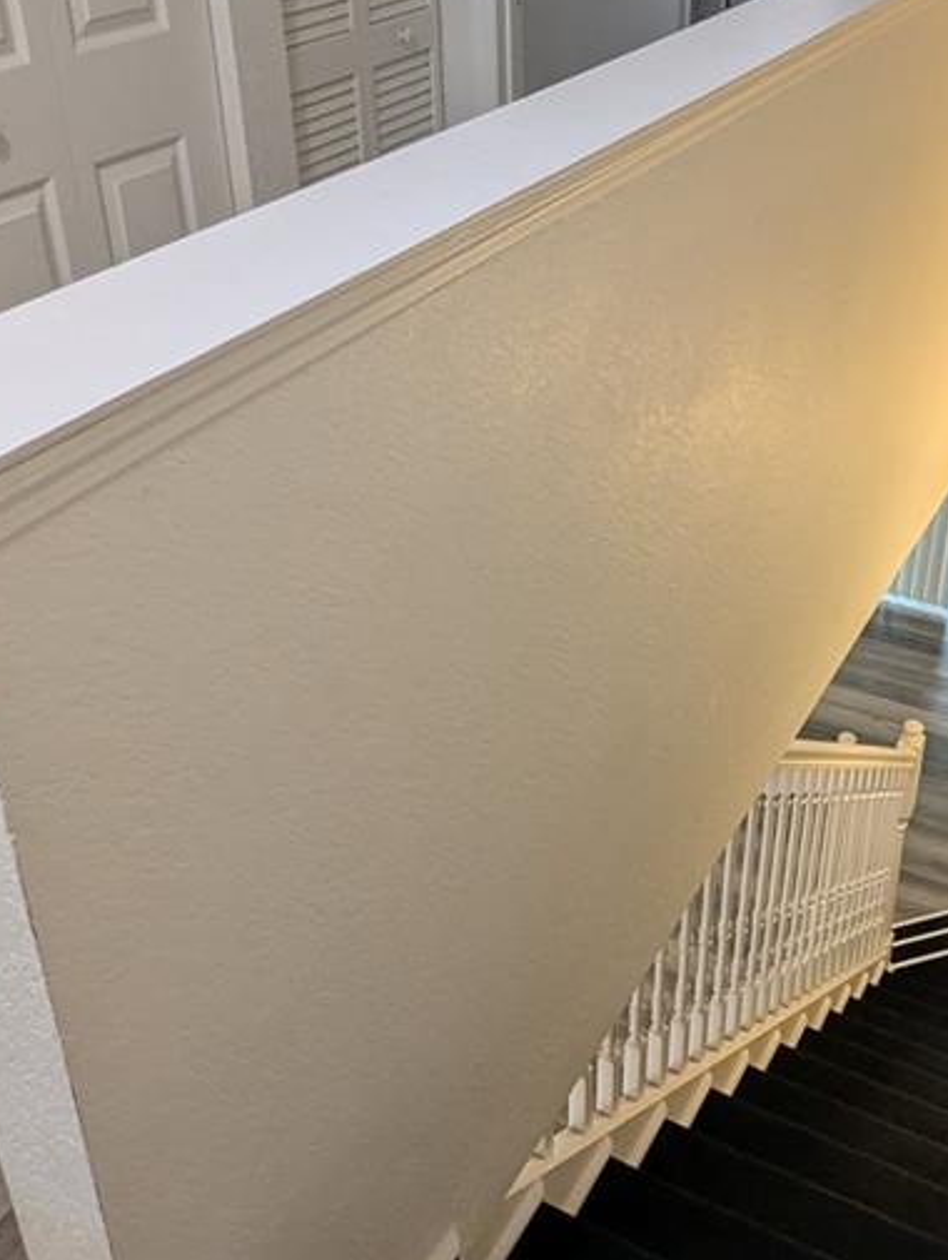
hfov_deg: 37.7
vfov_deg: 48.9
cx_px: 538
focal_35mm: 38
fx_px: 1385
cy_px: 584
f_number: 2.2
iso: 103
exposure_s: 1/40
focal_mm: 2.35
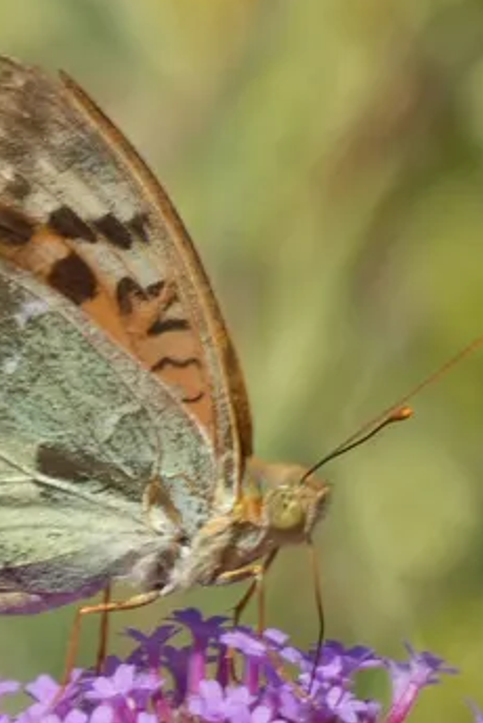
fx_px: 14902
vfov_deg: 2.8
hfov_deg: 1.9
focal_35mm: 742
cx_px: 166
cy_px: 454
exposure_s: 1/125
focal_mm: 68.8
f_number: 5.6
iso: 80
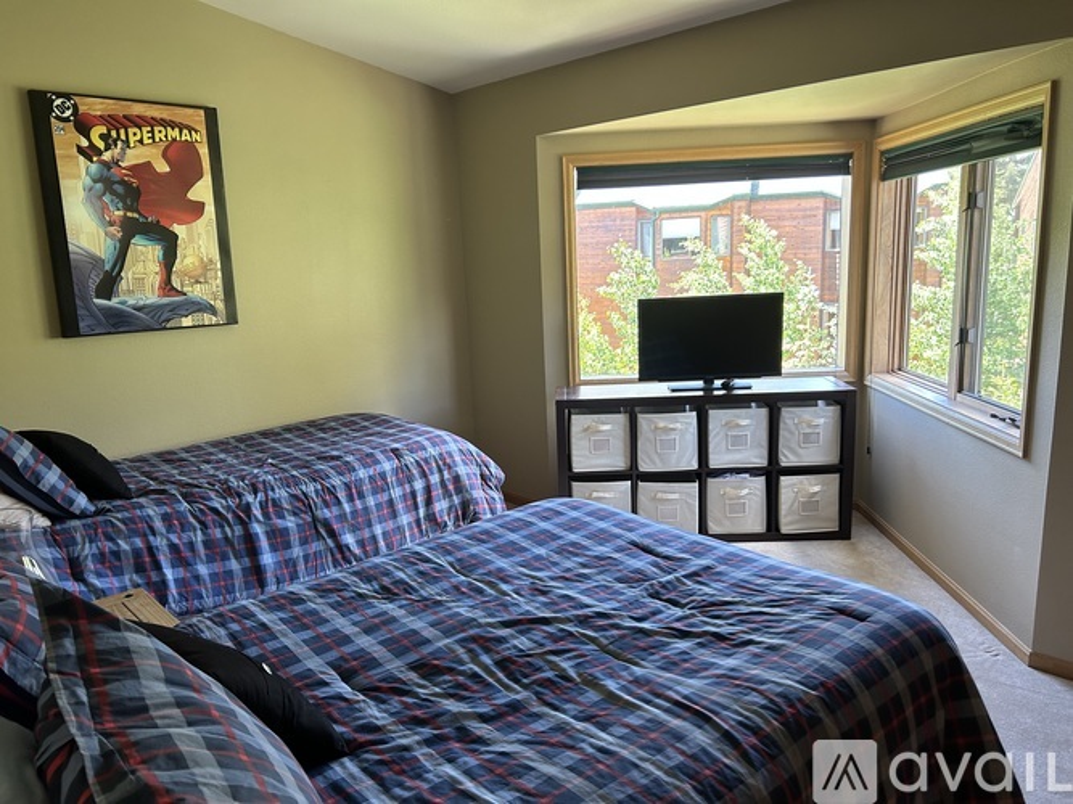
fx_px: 806
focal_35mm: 26
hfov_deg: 67.3
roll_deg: +2.3
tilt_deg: -11.6
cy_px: 402
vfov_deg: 53.0
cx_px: 536
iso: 125
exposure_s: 1/92
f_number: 1.5
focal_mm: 5.7
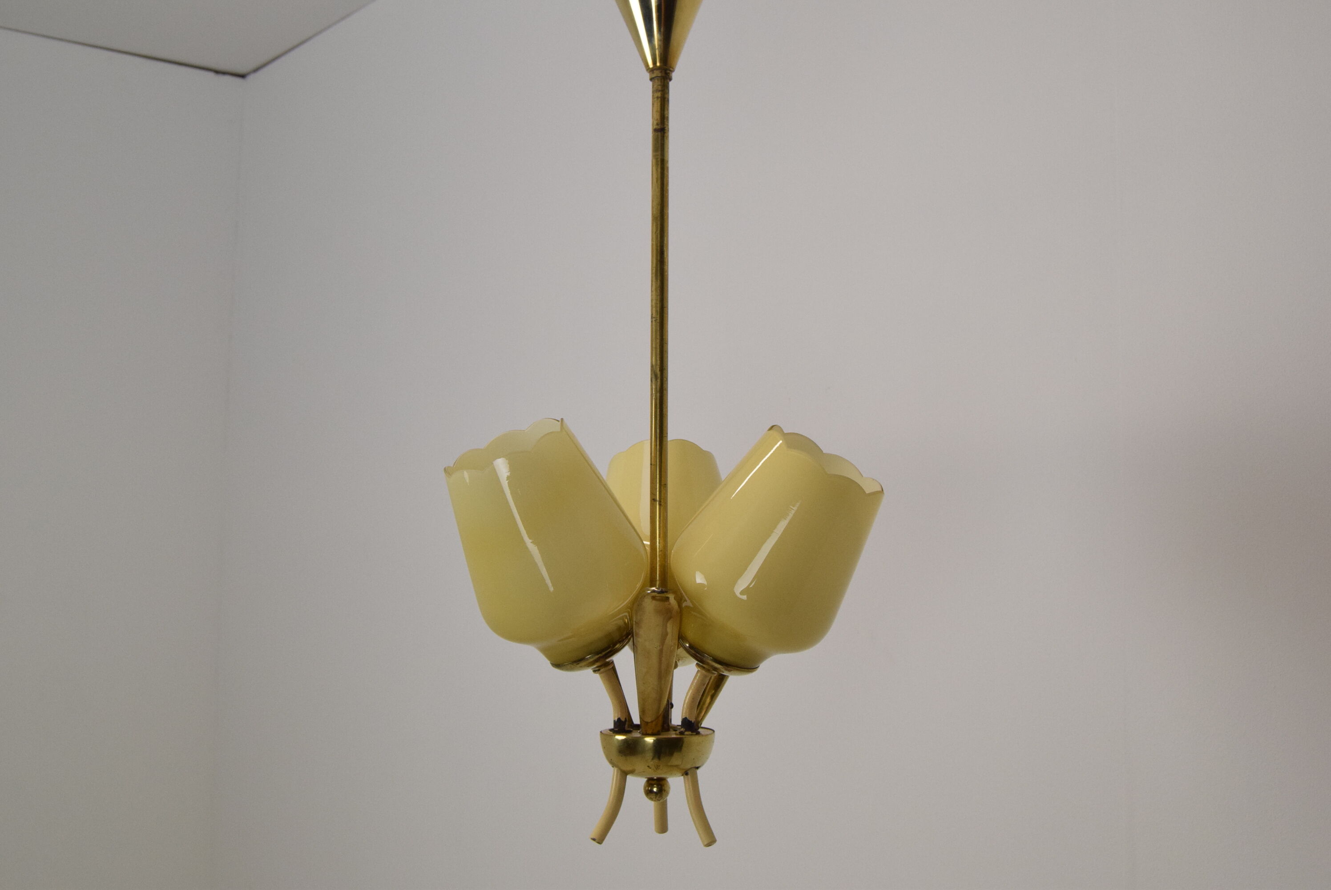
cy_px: 445
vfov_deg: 34.3
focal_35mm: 39
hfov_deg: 49.5
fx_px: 1443
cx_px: 666
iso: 1600
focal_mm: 26
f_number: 9
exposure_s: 1/320
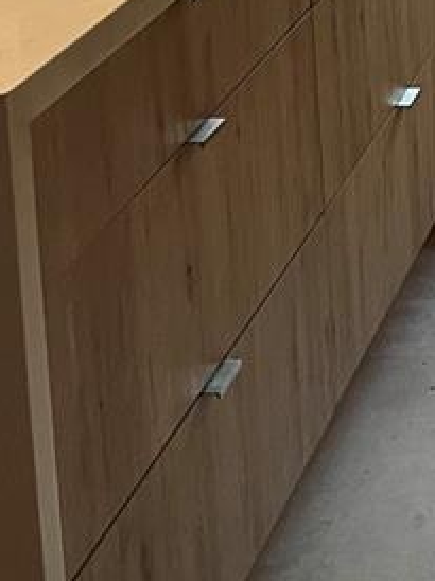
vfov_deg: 15.6
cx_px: 851
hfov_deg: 11.7
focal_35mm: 114
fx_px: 1913
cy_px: -348
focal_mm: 5.1
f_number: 1.6
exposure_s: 1/60
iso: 160
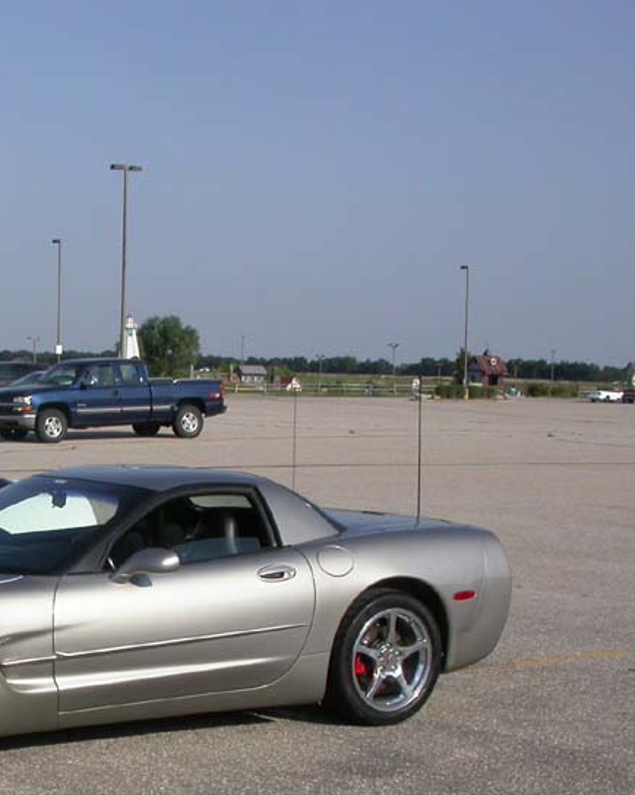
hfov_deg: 21.0
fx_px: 1645
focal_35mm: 70
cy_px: 545
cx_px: -15
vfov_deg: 27.0
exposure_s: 1/461
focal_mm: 7.85
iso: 100
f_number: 7.5
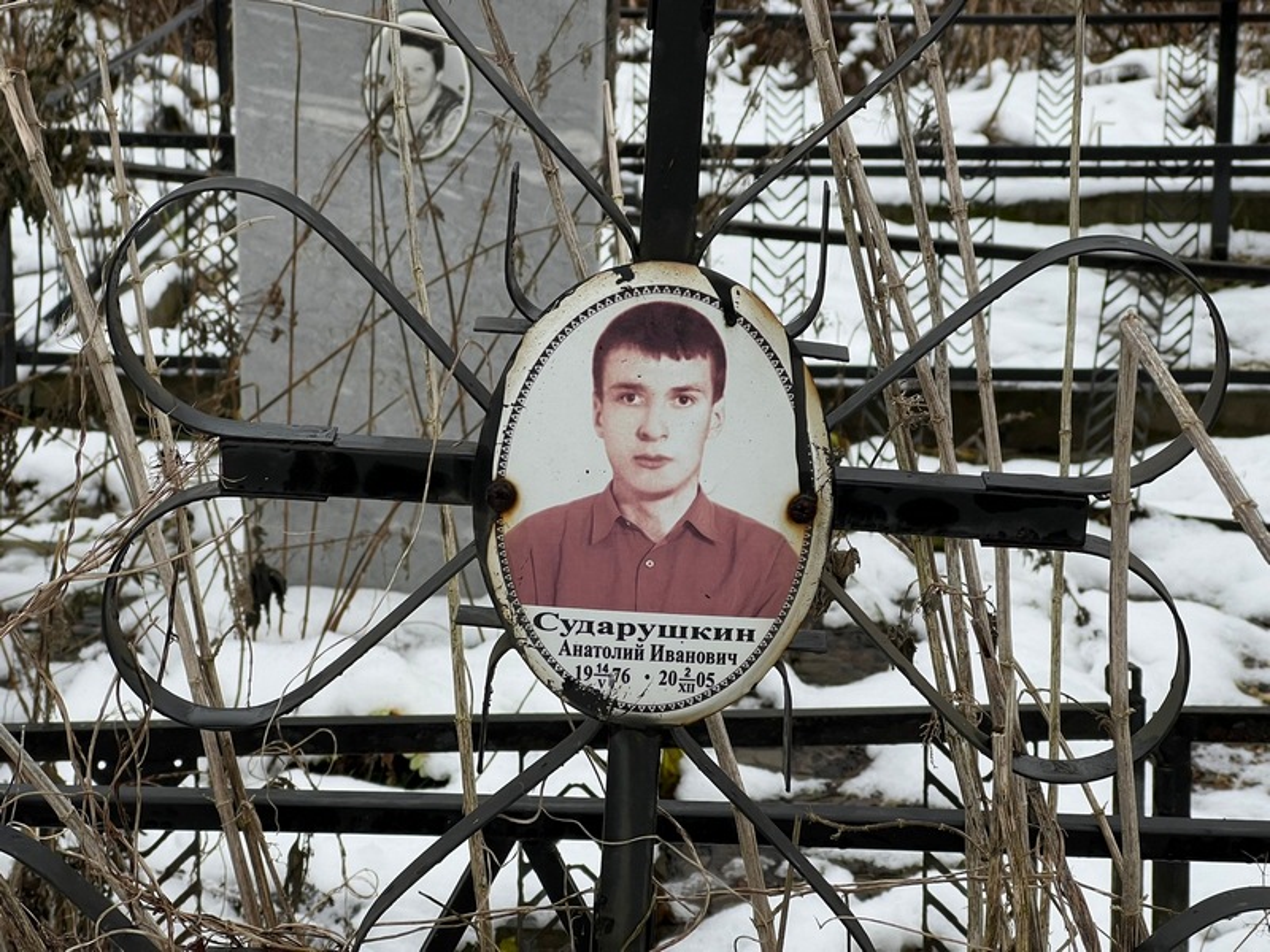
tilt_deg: -14.8
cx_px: 635
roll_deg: +0.2
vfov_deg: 19.1
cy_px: 476
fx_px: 2825
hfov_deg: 25.3
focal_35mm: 77
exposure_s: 1/99
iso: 50
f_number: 2.8
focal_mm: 9
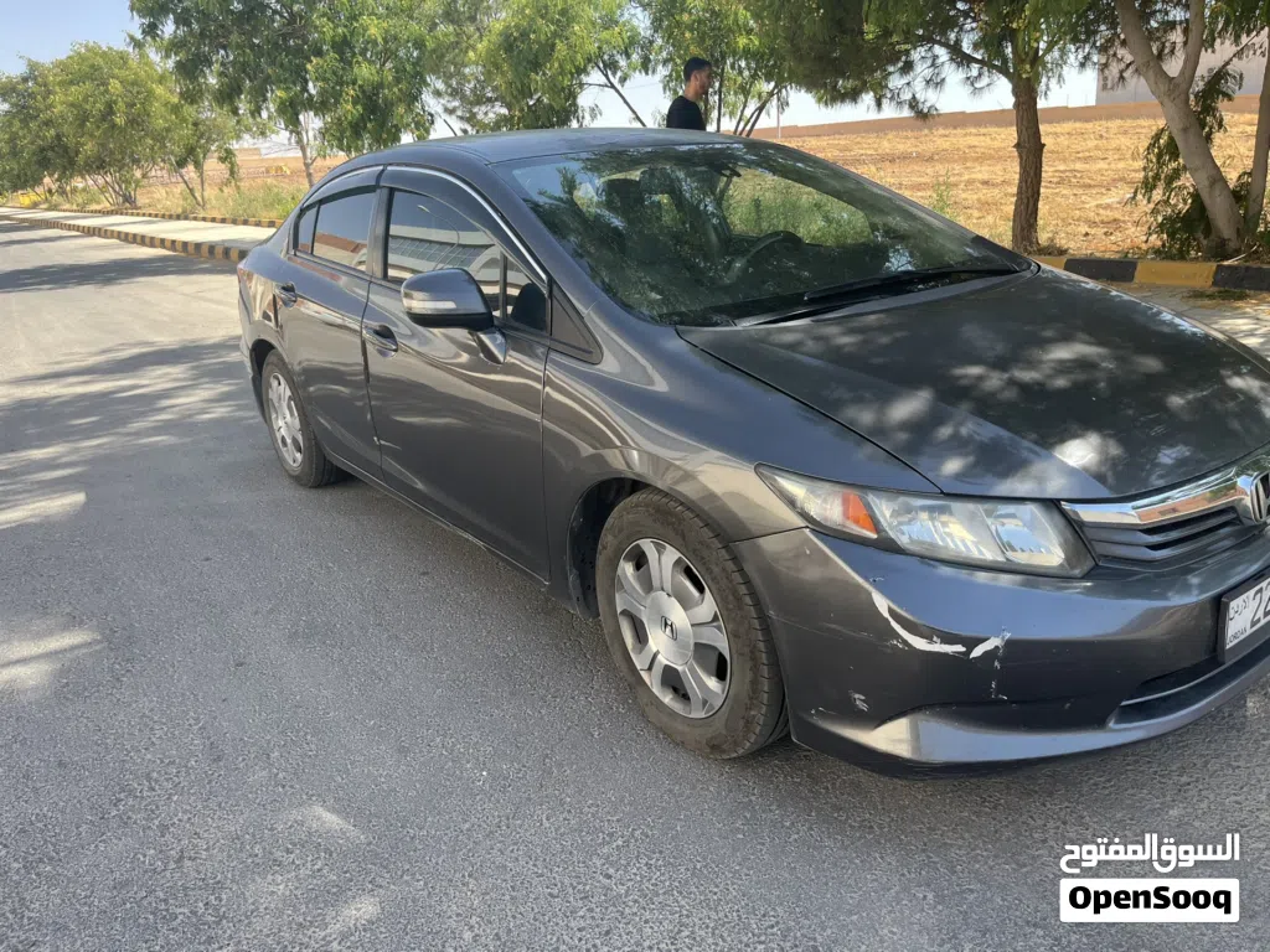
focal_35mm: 26
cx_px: 635
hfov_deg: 67.3
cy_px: 476
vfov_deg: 53.1
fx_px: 954
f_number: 1.6
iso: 50
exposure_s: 1/833
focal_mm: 5.1
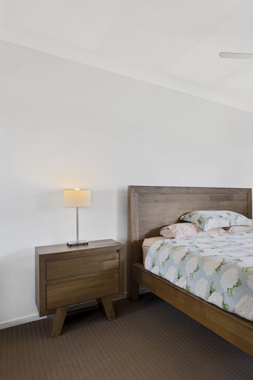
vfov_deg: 71.5
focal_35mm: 25
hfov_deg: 44.0
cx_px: 252
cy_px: 197
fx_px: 264
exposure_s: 1/13
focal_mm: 16
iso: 800
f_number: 7.1
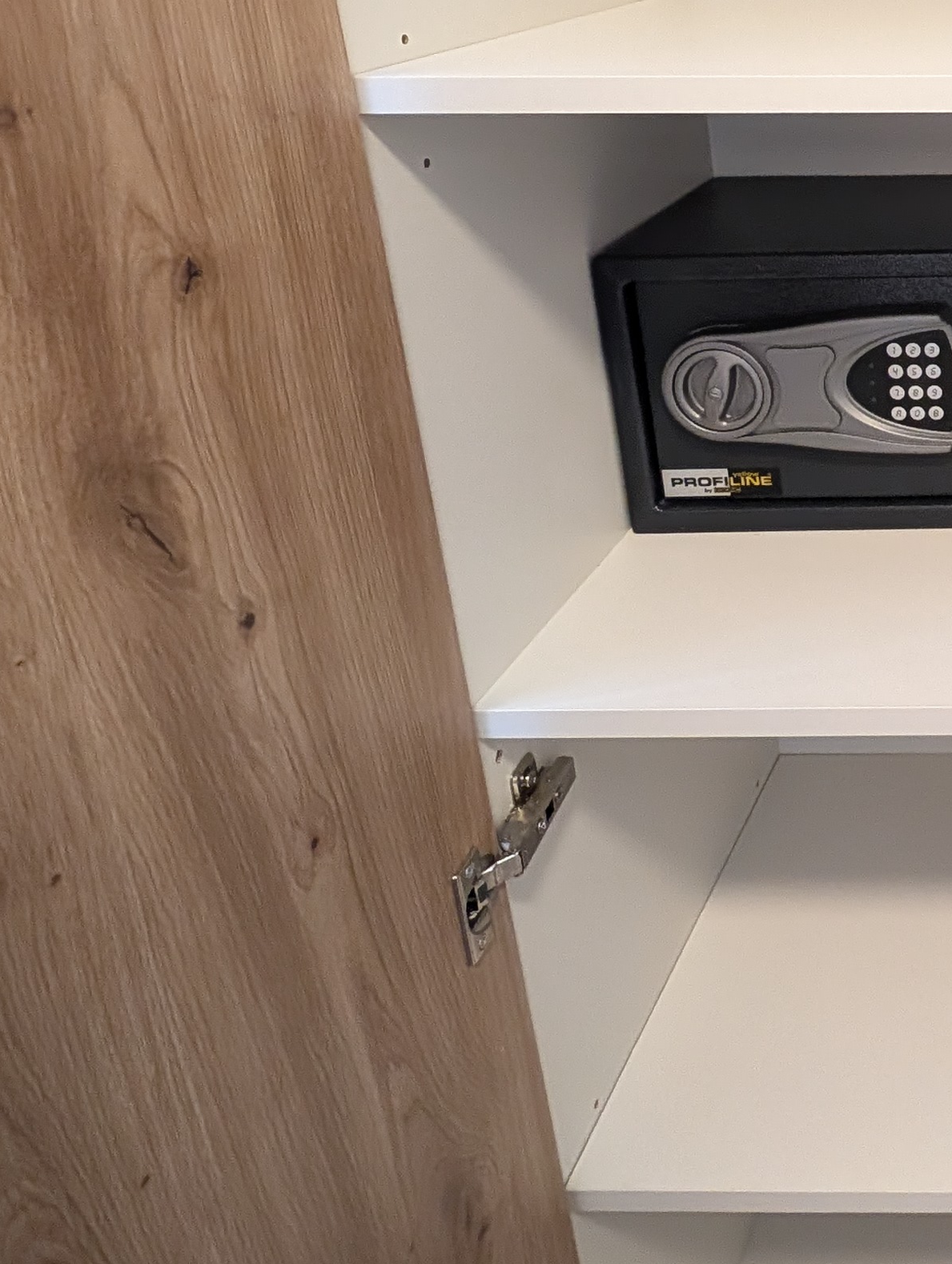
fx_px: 1134
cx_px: 1228
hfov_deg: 33.6
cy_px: 197
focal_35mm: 31
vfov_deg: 53.1
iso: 668
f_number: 1.95
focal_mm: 2.23
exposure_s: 1/90
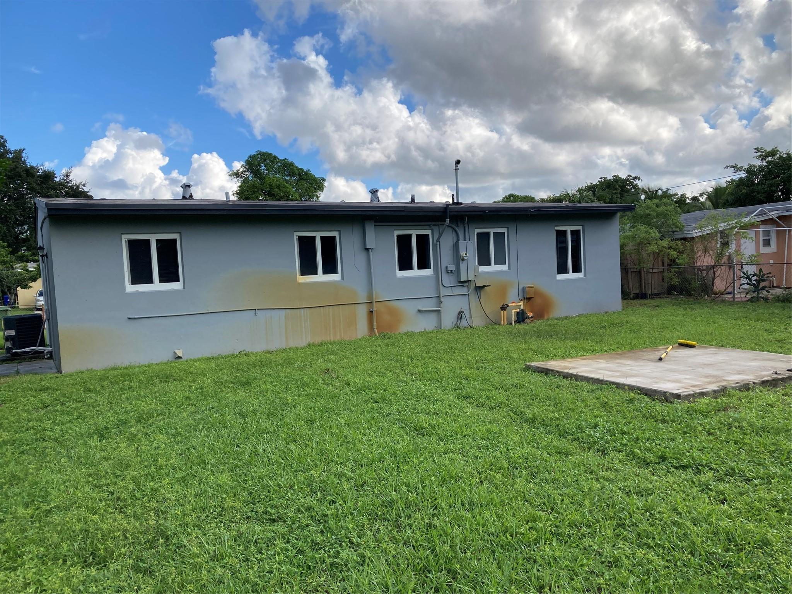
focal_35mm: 28
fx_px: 641
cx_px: 396
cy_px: 297
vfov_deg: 49.7
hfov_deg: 63.4
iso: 20
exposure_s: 1/1621
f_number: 1.8
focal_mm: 3.99
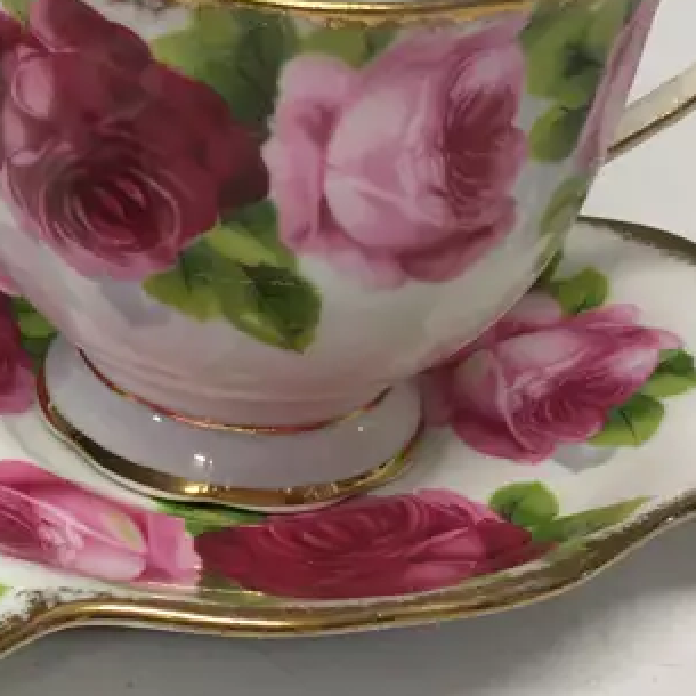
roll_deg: +0.5
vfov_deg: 20.1
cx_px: -126
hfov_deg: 19.1
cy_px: 258
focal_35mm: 86
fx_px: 1956
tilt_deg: -28.0
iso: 32
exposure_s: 1/33
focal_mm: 4.15
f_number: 2.2
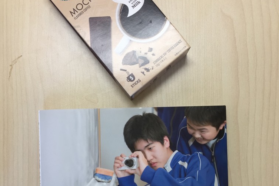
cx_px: 142
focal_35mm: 41
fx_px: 318
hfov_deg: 47.4
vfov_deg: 31.7
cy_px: 152
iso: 40
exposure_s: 1/60
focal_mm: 4.15
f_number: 2.2
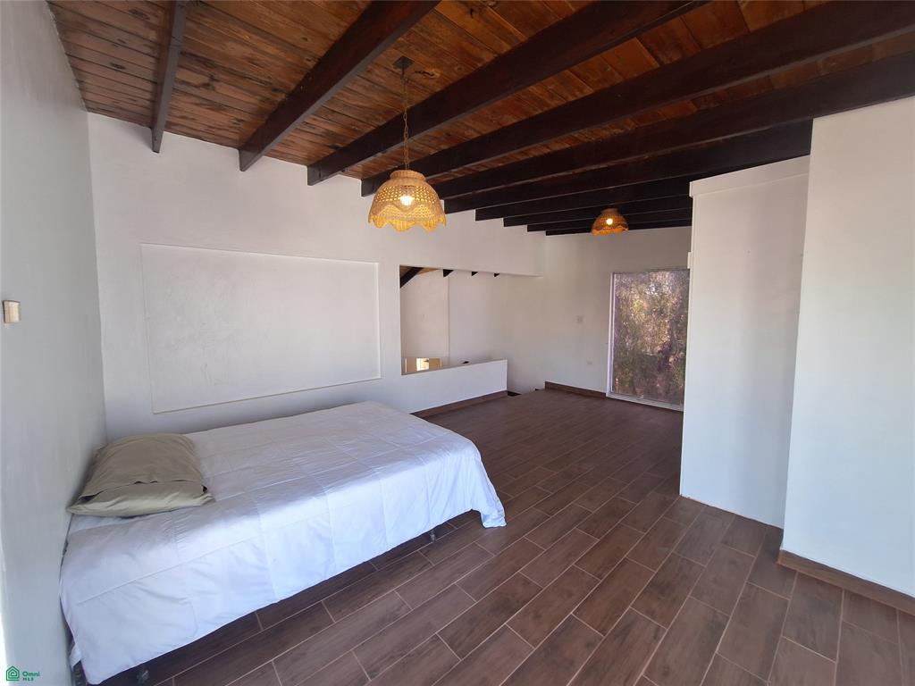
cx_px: 458
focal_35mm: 13
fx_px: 344
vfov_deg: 89.9
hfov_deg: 106.2
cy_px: 343
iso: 40
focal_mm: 1.74
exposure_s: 1/60
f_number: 2.2
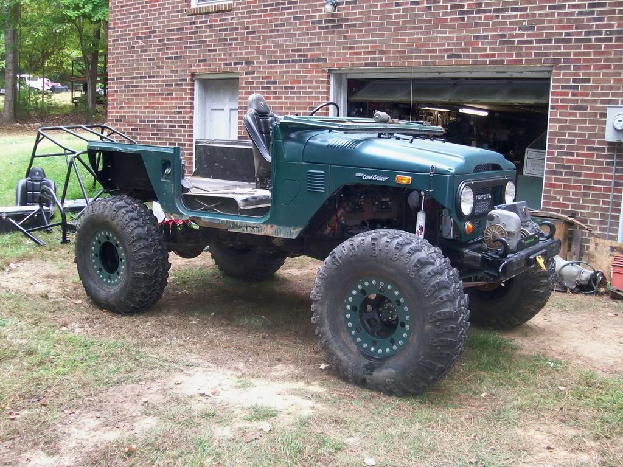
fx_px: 648
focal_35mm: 36
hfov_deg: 51.4
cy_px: 234
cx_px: 312
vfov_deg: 39.7
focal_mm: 6
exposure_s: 1/97.6
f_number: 2.7
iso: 140
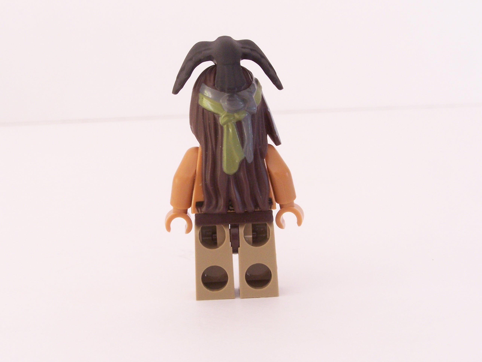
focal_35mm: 67
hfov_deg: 29.0
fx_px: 933
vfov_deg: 21.9
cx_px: 241
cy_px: 181
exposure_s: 1/6
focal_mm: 11.1
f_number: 7.1
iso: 200
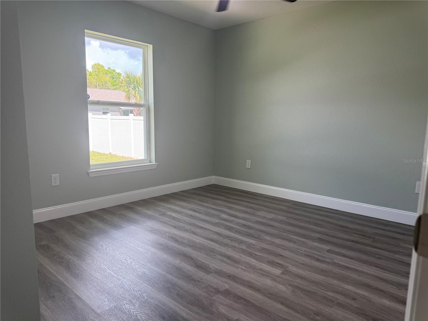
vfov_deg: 56.8
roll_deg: -1.4
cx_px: 214
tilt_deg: -8.8
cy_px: 160
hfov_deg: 71.6
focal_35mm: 24
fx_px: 297
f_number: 1.78
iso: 80
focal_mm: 6.76
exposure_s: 1/169
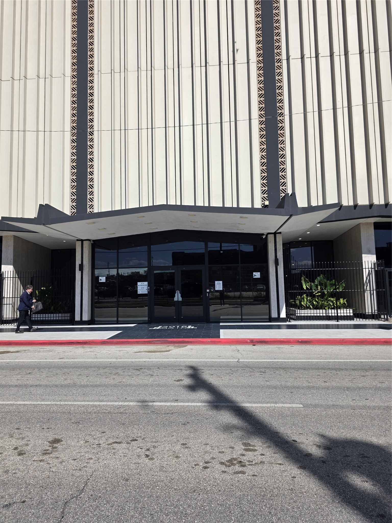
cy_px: 262
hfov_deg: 58.9
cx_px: 196
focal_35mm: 23
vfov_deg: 73.9
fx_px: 347
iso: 64
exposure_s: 1/7944
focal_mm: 6.3
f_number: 1.7
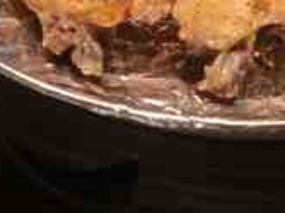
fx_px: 1794
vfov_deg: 6.8
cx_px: -220
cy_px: -16
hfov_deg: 8.7
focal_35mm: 218
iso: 125
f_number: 2.4
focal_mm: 6
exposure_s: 1/25
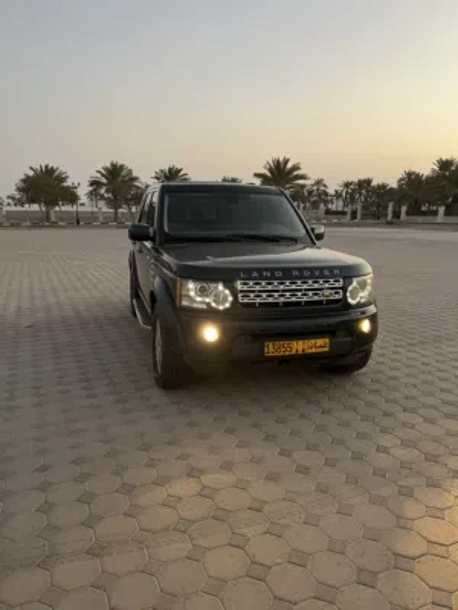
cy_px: 305
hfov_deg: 53.1
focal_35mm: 26
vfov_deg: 67.3
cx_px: 229
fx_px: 459
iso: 125
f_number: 1.5
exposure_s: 1/61
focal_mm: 5.7
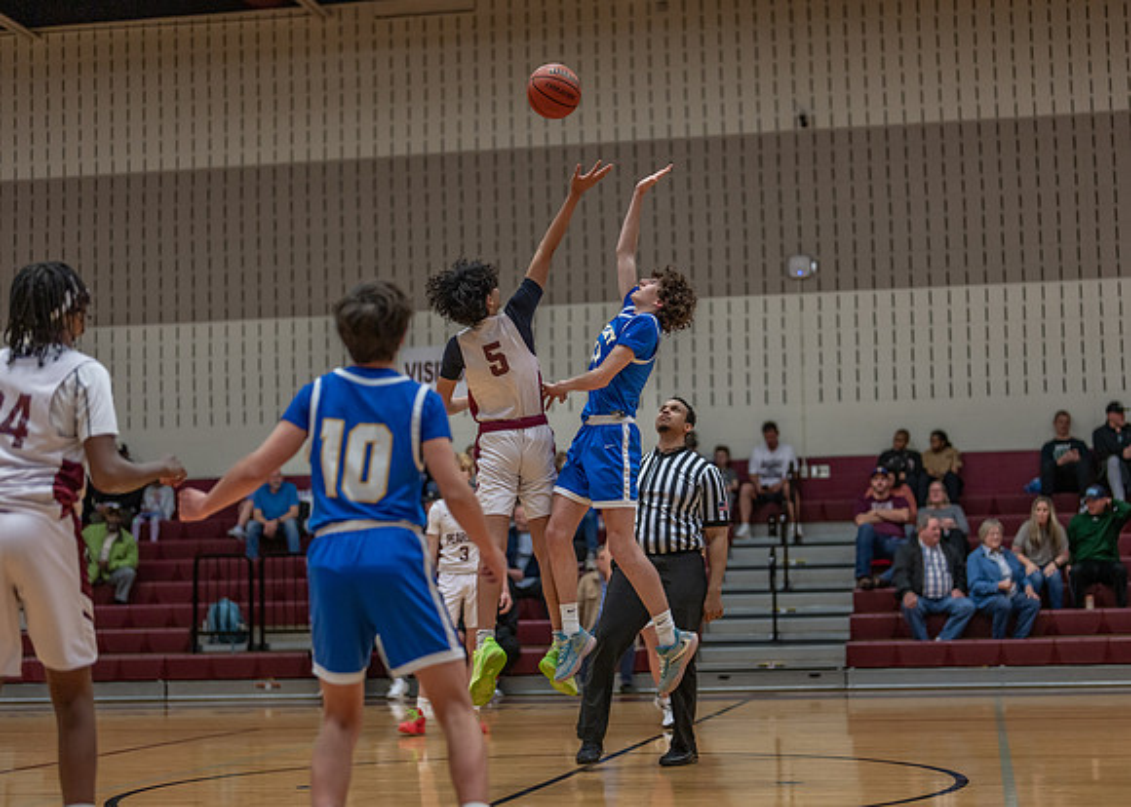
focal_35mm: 62
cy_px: 449
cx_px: 648
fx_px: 1986
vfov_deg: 23.0
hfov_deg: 31.7
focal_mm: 50
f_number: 1.2
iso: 400
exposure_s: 1/800
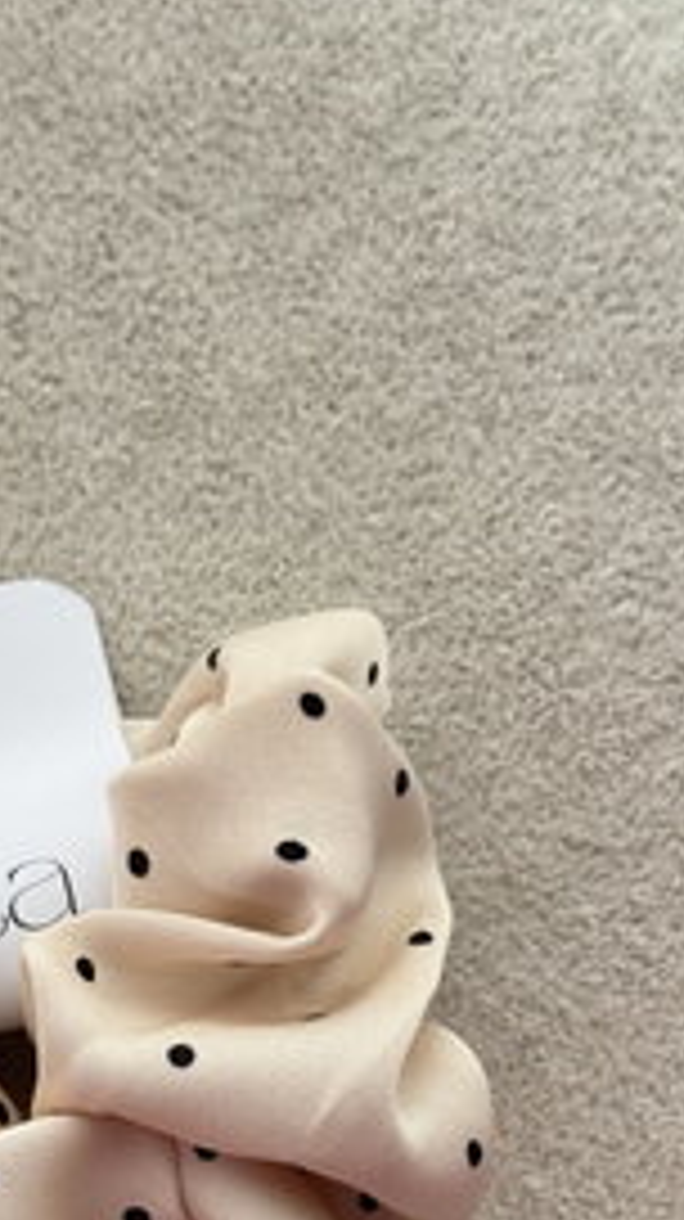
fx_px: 3328
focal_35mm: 103
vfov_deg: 20.4
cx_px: 54
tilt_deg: -78.9
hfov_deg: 11.6
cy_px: 1065
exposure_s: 1/121
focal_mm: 6.76
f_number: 1.78
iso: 64
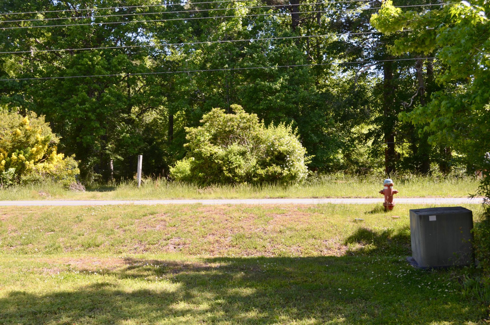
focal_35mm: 44
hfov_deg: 45.0
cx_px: 245
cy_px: 162
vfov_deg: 30.7
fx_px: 591
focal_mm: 29
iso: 200
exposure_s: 1/200
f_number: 7.1
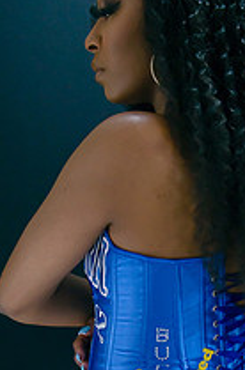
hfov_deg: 12.0
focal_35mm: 113
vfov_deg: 18.0
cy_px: 289
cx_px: 151
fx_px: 1161
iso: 100
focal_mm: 35
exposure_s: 1/200
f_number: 4.5
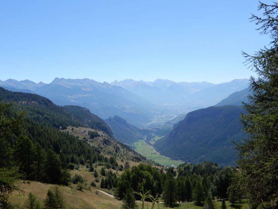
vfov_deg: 40.7
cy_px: 104
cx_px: 139
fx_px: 281
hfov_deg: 52.6
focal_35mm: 35
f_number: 4
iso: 80
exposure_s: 1/800
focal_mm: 6.2
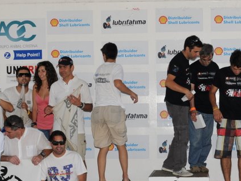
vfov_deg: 19.4
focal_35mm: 76
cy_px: 98
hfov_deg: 25.5
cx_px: 164
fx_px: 529
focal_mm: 22
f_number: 8
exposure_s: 1/60
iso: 200
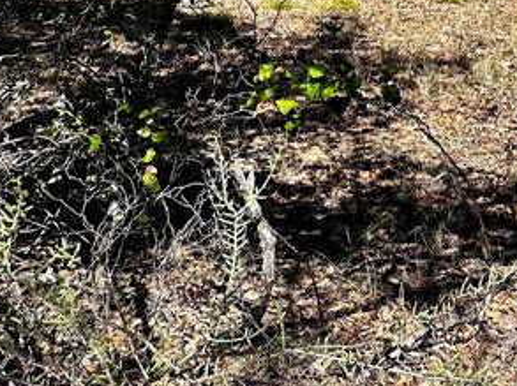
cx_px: 820
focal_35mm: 84
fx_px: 1253
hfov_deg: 19.6
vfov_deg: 16.5
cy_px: -125
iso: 80
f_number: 1.78
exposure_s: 1/1779
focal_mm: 6.86
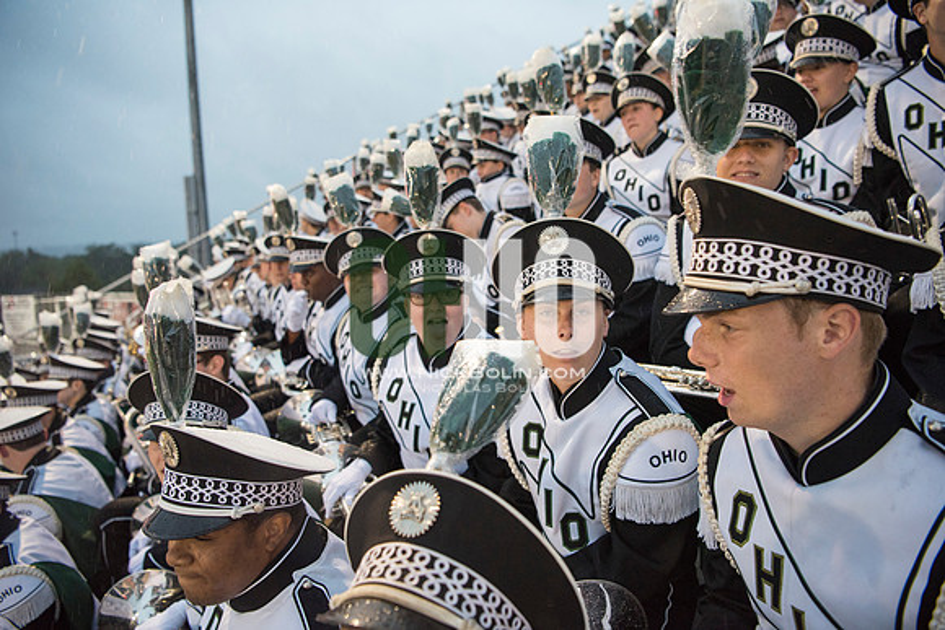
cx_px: 472
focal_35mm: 24
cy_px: 315
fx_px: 630
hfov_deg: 73.7
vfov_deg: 53.2
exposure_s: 1/320
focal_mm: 24
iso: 2000
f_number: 3.2
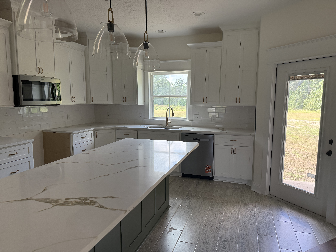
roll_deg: -0.5
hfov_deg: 71.6
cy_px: 126
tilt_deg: -7.4
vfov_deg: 56.8
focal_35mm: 24
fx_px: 233
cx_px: 168
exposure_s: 1/226
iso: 160
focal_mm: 6.76
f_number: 1.78
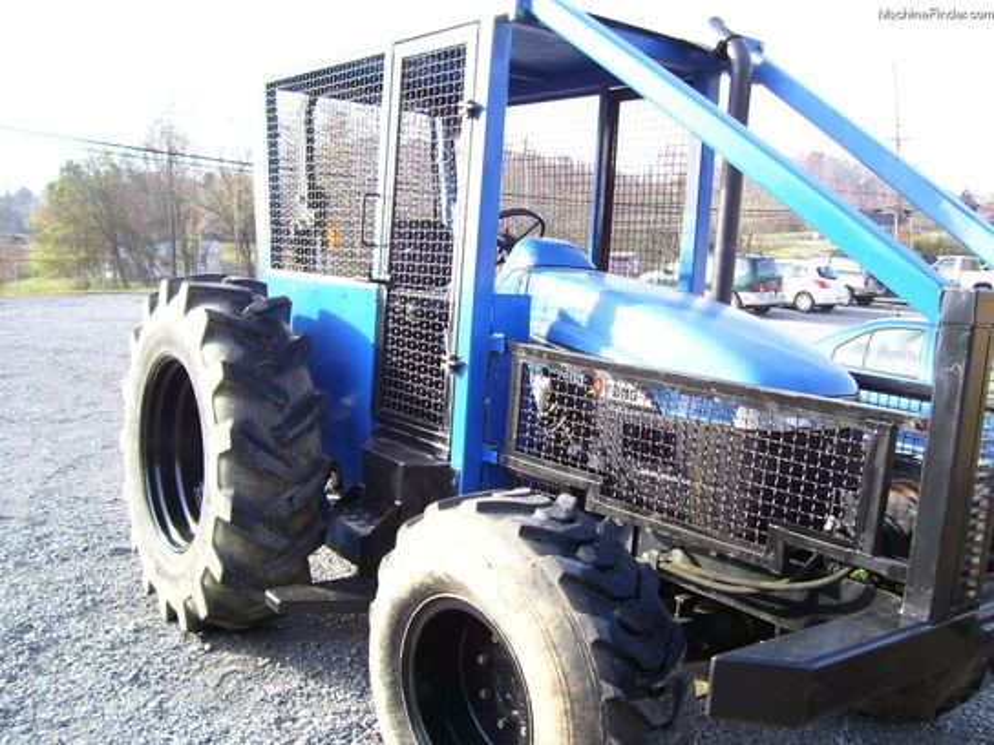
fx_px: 976
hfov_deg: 54.0
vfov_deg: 41.8
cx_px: 497
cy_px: 372
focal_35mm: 34
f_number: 2.7
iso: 80
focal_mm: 5.6
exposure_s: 1/180
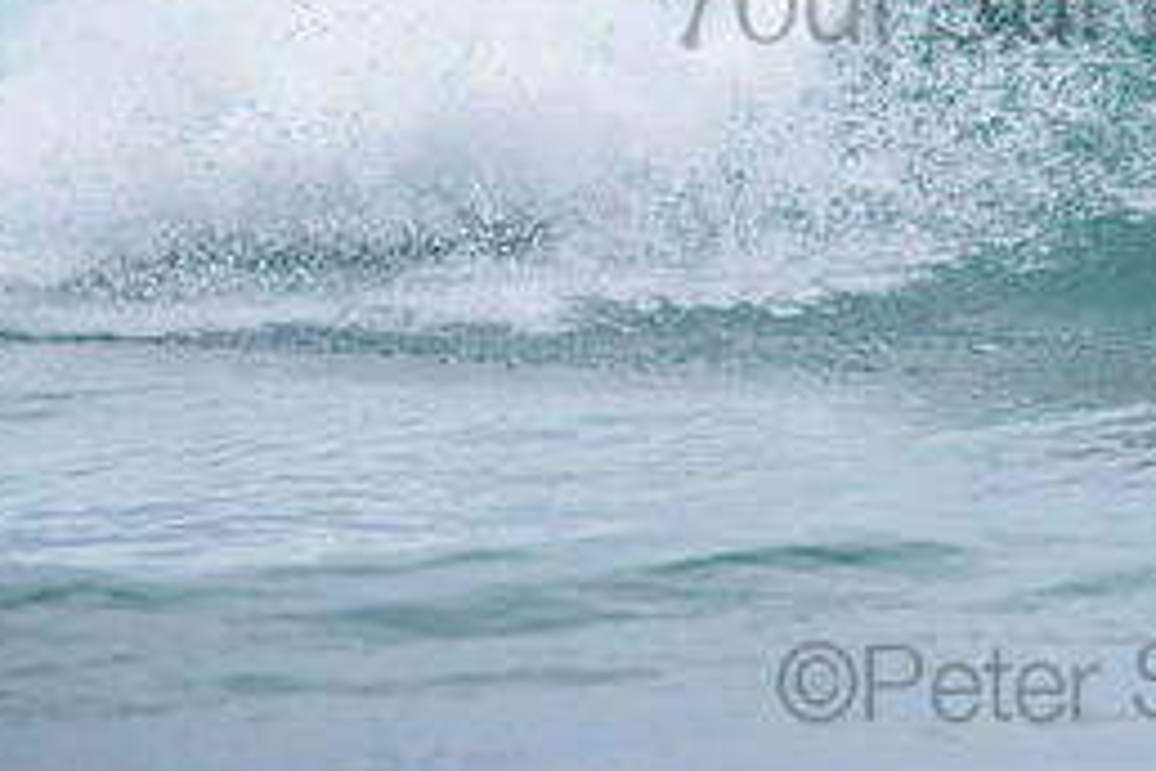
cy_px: -61
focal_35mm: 1125
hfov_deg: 1.8
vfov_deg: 1.2
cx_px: 1125
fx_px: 36122
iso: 320
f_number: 5.6
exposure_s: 1/2000
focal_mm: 500
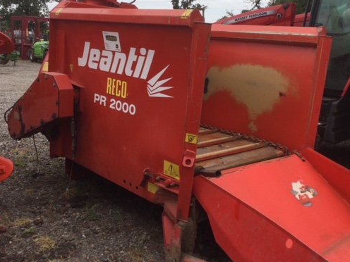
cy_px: 96
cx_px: 185
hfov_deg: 46.8
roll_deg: -2.6
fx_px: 404
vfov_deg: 35.7
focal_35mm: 40
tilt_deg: -7.5
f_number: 2.4
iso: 25
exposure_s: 1/627
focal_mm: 3.3
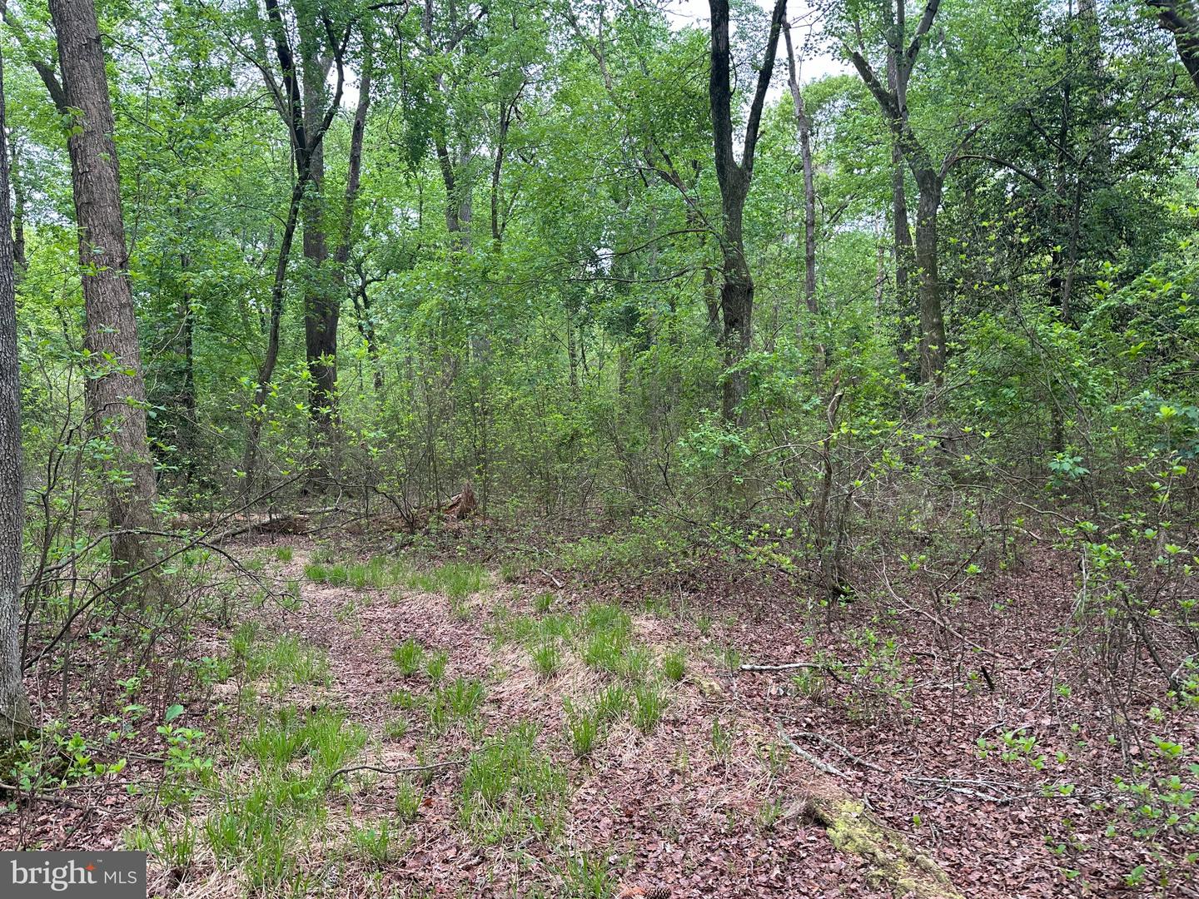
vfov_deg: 56.8
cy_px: 450
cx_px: 600
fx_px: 831
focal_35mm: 24
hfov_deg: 71.6
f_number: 1.78
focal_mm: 6.86
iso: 80
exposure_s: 1/162
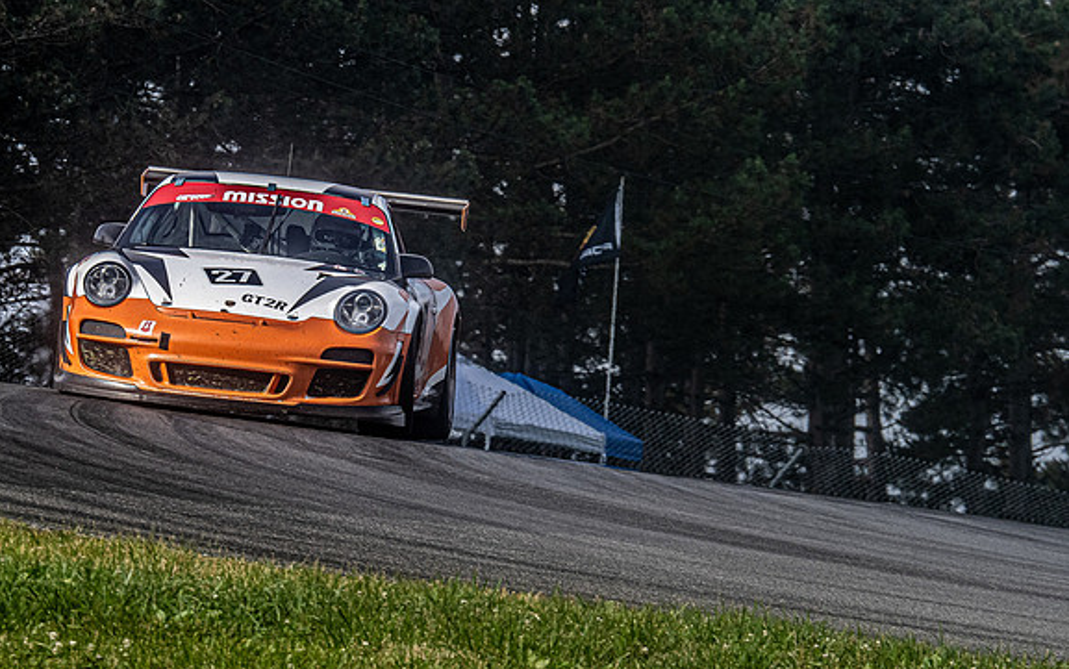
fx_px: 14746
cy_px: 412
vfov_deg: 2.6
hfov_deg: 4.2
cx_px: 465
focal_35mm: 506
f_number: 11
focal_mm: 210
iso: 400
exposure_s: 1/320
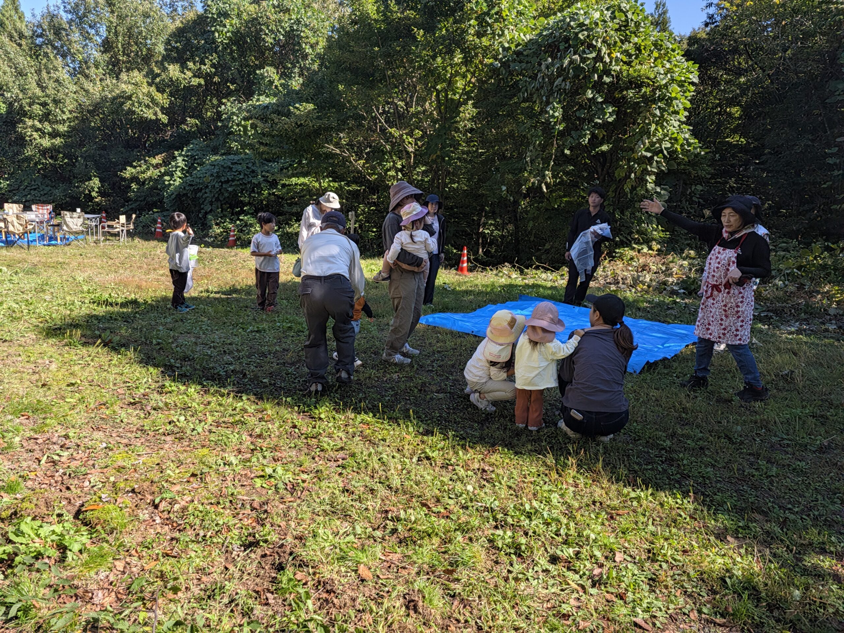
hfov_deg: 73.9
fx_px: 561
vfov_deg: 58.9
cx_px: 422
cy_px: 316
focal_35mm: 23
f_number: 1.7
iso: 15
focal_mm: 5.28
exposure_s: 1/477
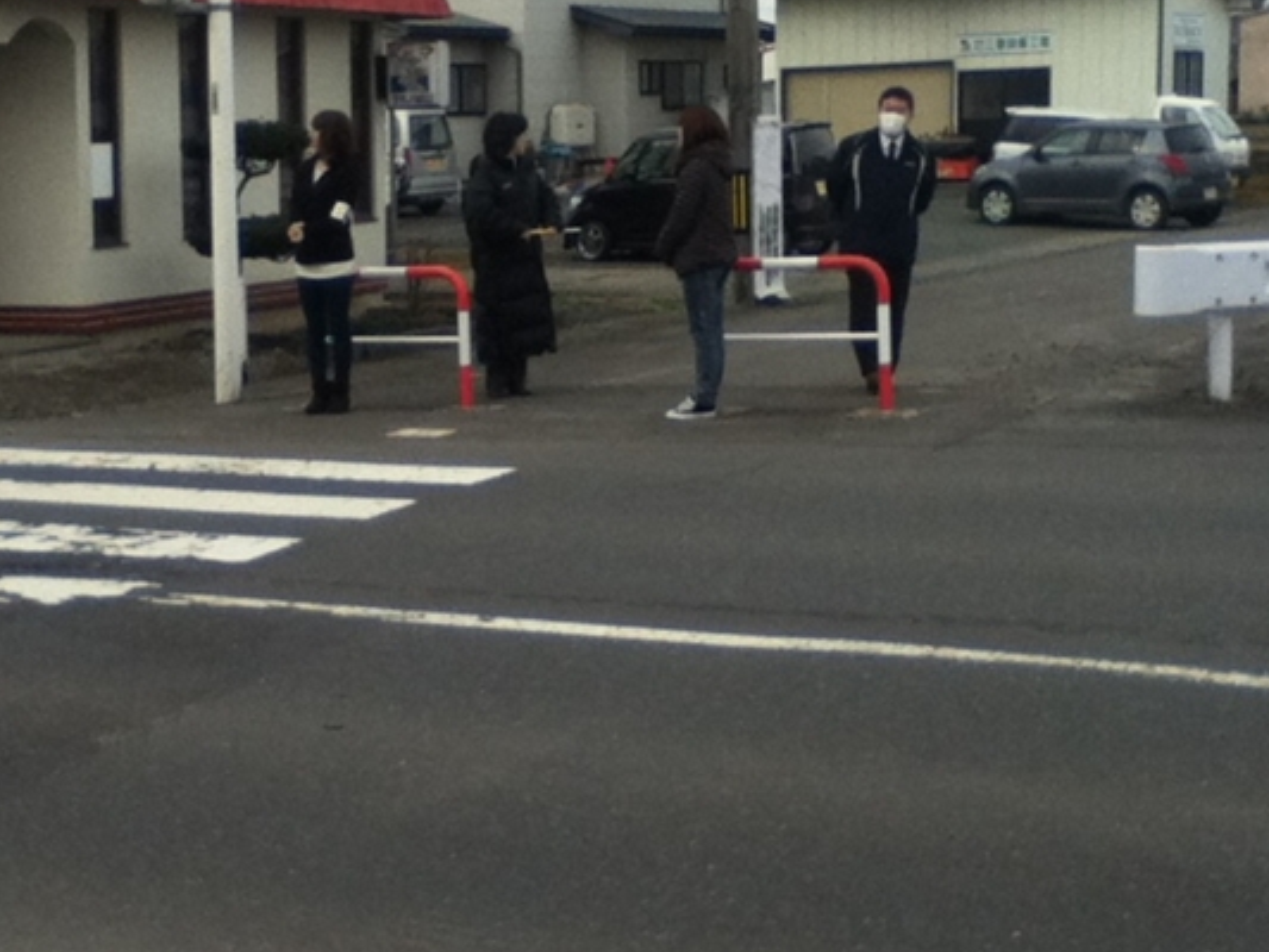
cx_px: 495
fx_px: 1760
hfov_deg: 39.4
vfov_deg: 30.1
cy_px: 345
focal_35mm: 48
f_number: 2.4
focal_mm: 3.85
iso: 80
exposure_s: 1/741
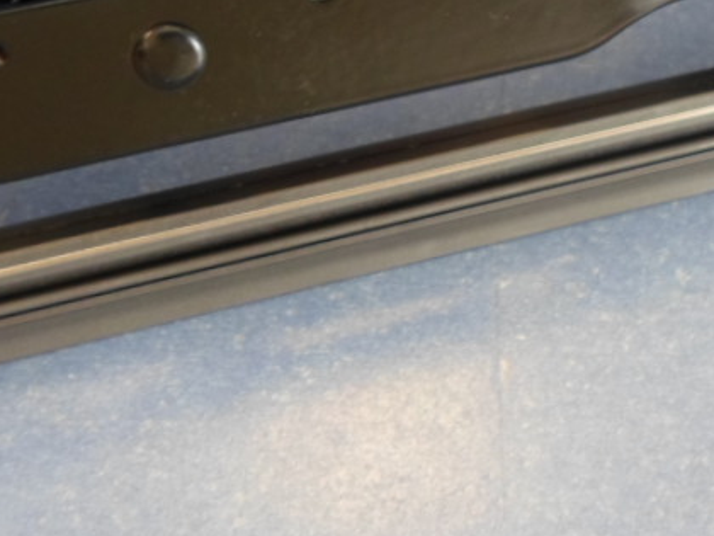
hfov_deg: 31.5
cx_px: 462
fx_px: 1258
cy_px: -2
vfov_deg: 23.0
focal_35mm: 61
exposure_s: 1/30
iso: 100
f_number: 2.5
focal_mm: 4.5
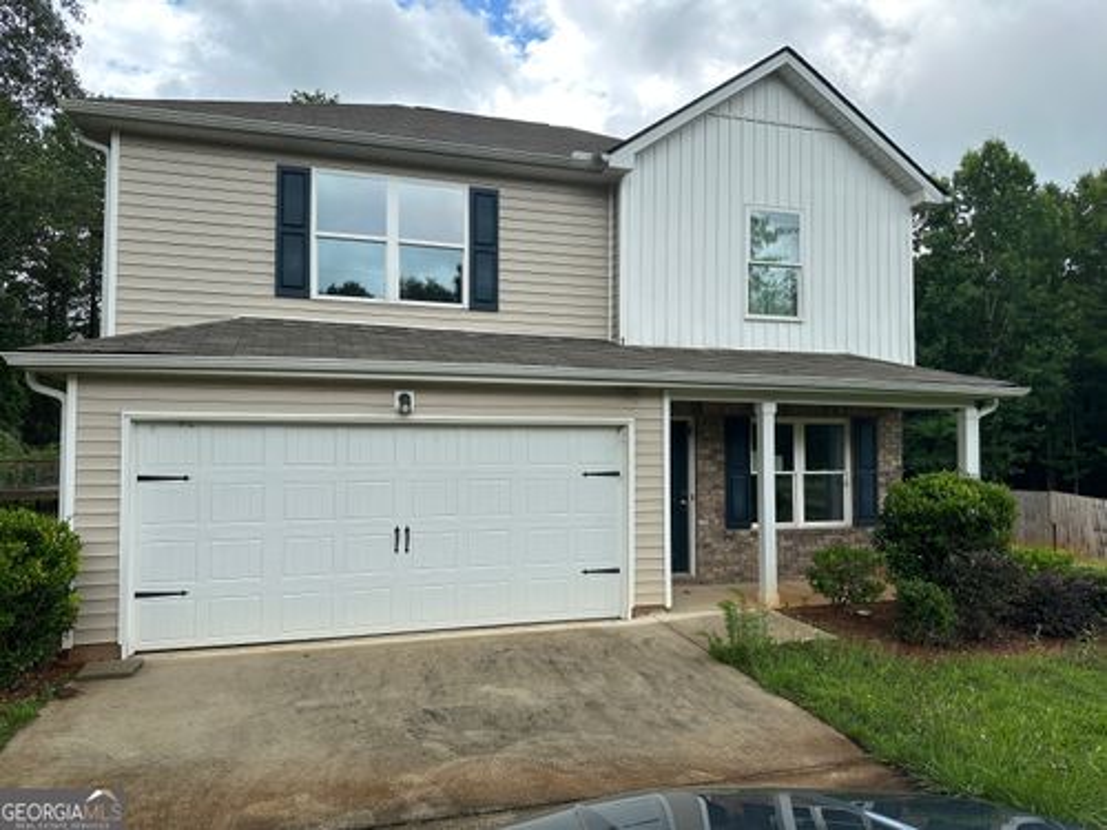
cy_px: 415
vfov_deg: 56.8
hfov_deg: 71.6
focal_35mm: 24
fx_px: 768
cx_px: 554
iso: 80
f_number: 1.78
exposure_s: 1/1692
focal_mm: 6.86
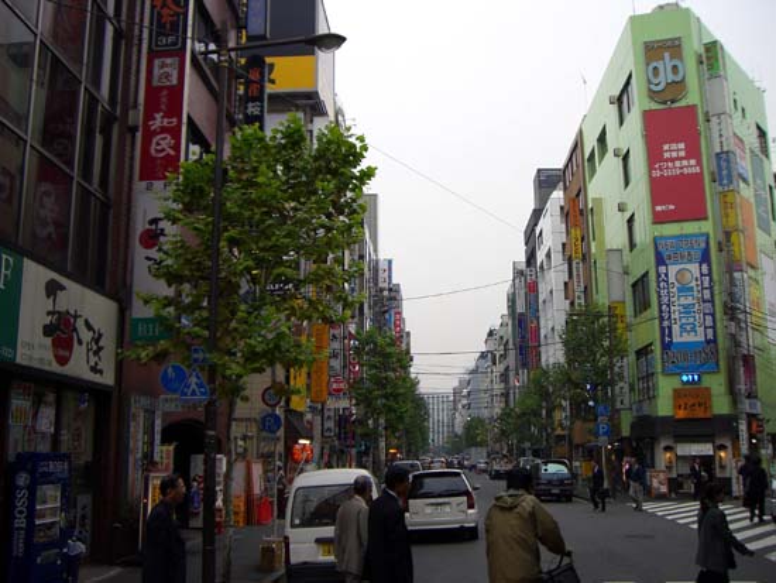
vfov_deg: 37.7
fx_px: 852
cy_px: 292
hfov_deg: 49.0
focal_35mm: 38
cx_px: 388
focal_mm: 6.2
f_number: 2.7
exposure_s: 1/160
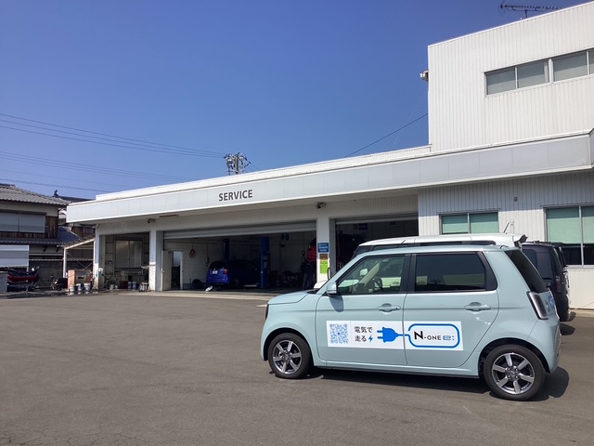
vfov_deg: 45.4
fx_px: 532
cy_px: 223
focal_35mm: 31
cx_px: 297
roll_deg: +0.6
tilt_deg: +3.8
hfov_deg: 58.4
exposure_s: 1/2717
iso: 25
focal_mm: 3.3
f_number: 2.4
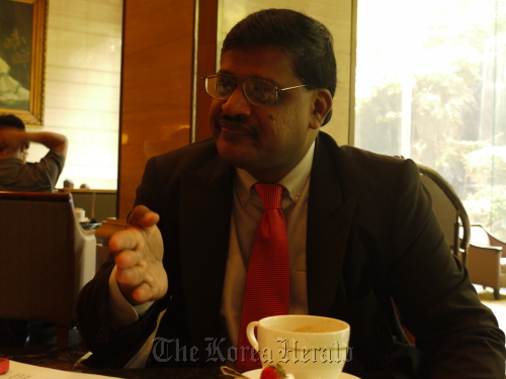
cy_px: 190
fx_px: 731
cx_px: 253
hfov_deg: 38.2
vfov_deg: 29.1
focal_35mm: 50
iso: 400
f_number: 4.9
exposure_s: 1/10
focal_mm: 25
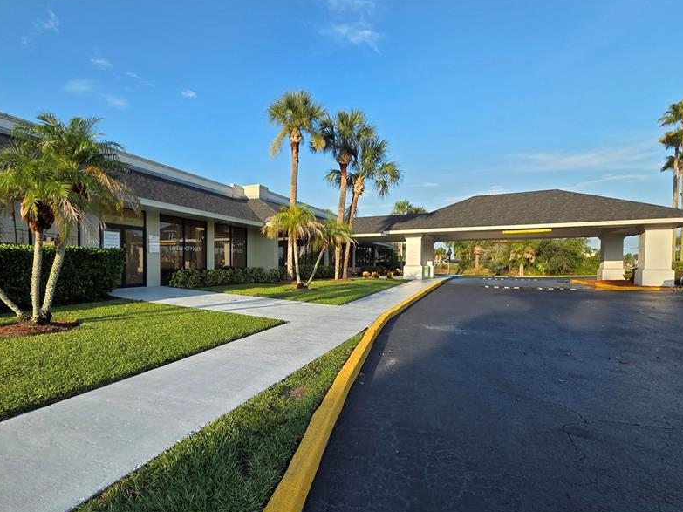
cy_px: 287
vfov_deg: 74.4
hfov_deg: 89.9
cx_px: 274
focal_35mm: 17
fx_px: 335
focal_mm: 2.2
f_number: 2.2
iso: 125
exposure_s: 1/2000
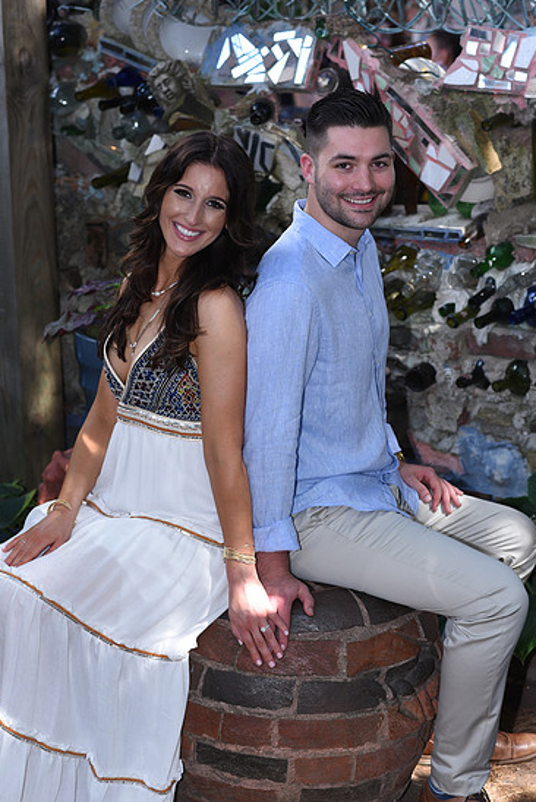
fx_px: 2007
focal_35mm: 90
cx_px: 278
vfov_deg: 22.6
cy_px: 382
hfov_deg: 15.2
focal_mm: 85
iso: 320
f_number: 4.5
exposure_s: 1/200
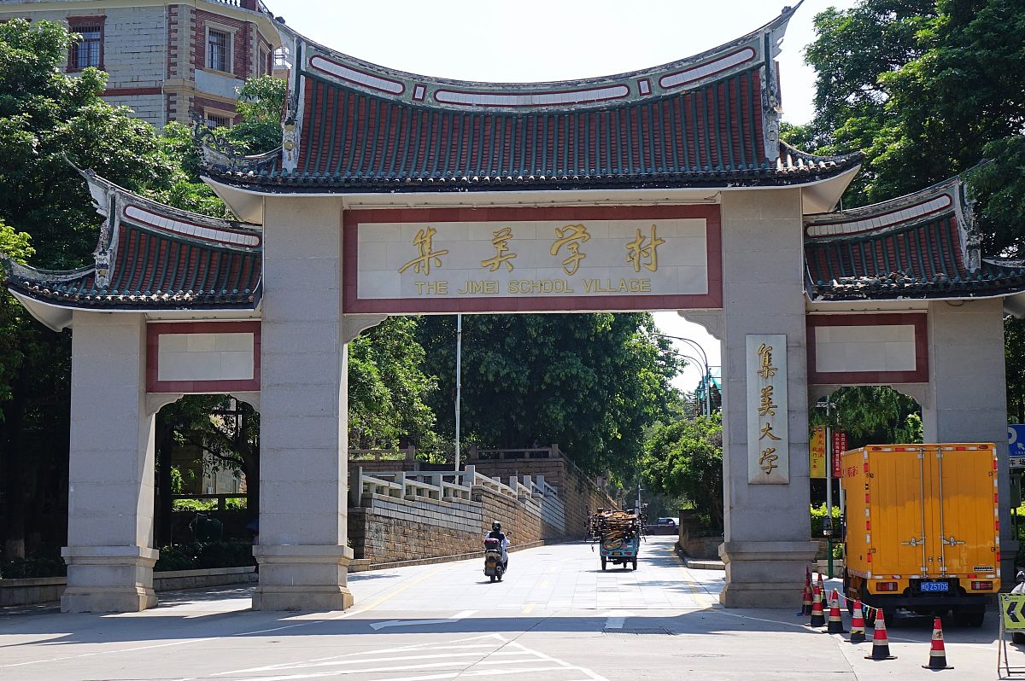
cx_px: 512
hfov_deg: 34.0
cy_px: 340
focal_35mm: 59
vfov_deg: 23.0
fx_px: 1678
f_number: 4
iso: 100
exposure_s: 1/640
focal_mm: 21.48
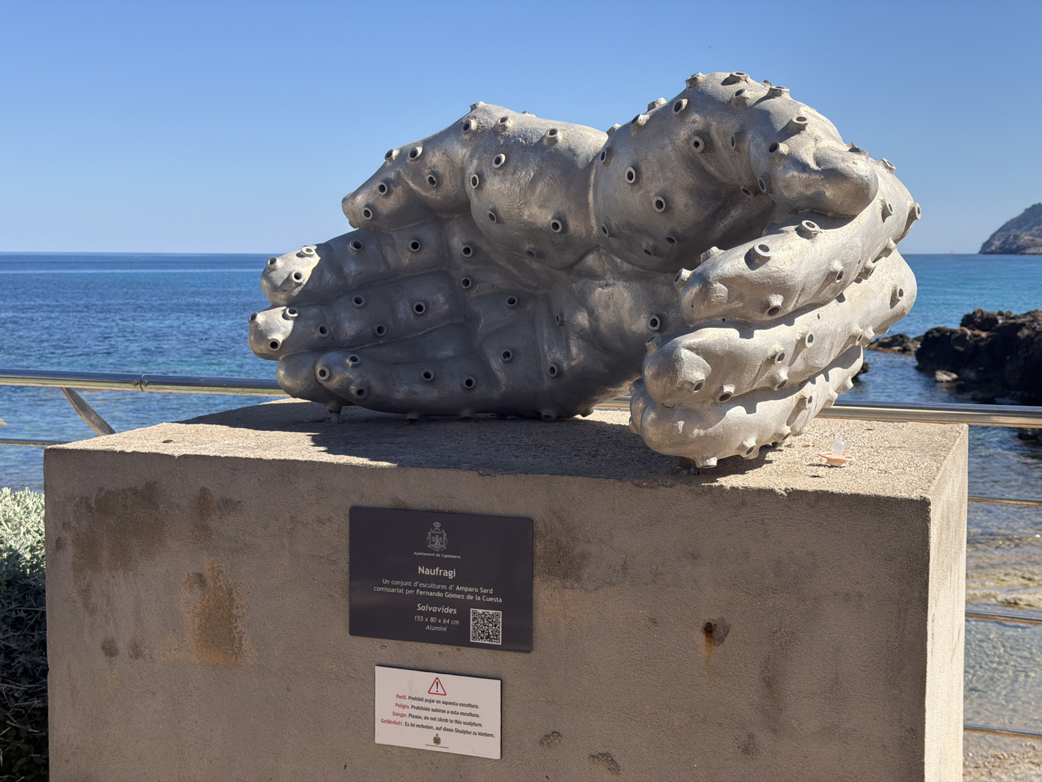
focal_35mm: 48
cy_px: 391
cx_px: 521
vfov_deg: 30.3
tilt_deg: -6.1
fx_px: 1445
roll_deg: +0.0
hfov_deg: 39.7
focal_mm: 6.76
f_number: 1.78
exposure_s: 1/3891
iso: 64
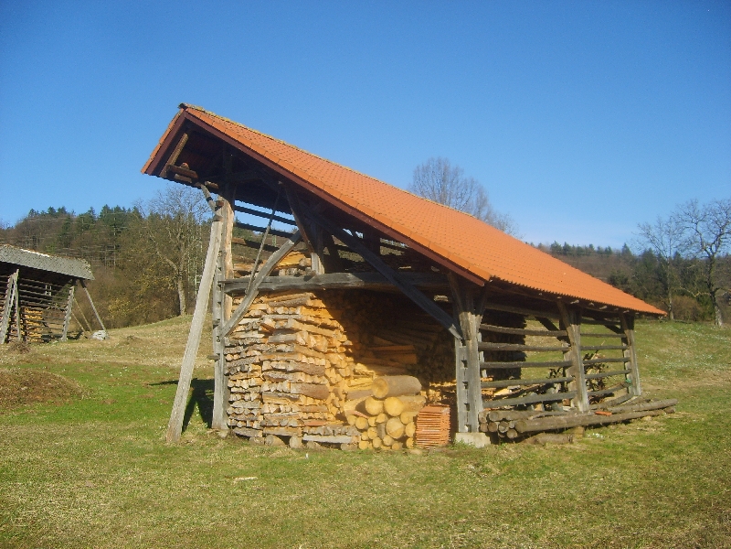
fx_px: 739
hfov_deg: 52.6
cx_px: 366
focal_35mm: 35
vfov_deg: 40.7
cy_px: 274
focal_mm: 5.8
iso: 50
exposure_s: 1/750
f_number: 2.8
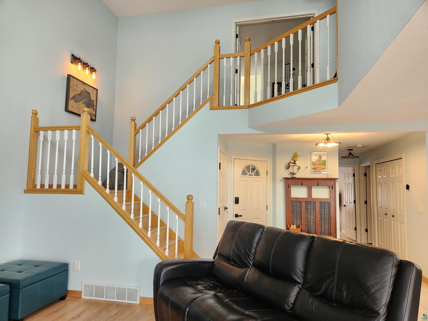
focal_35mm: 23
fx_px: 284
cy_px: 160
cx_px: 214
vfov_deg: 58.9
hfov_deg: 73.9
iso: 250
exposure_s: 1/120
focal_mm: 5.4
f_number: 1.8
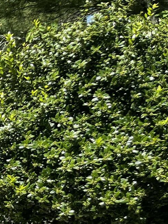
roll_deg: +2.0
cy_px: 289
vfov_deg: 15.9
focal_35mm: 118
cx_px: -309
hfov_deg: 10.0
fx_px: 763
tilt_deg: -7.9
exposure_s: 1/2410
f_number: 1.6
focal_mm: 5.1
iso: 50
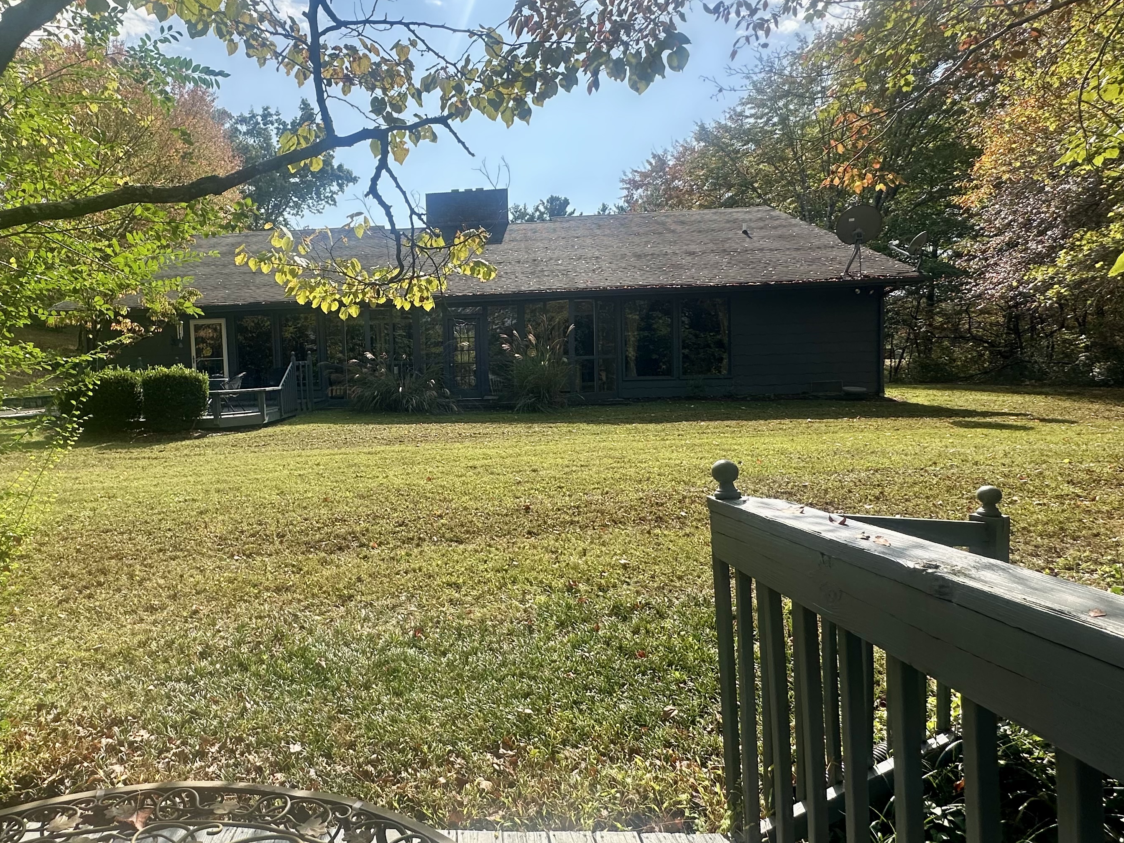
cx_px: 424
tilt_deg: -2.0
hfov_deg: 77.6
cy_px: 409
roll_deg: +2.3
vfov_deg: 63.4
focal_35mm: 21
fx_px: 682
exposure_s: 1/1024
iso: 40
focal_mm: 2.22
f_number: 2.2
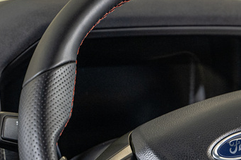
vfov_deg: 7.2
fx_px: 1265
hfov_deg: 10.7
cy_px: 171
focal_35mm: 189
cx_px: 266
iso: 1600
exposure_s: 1/125
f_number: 3.2
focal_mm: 63
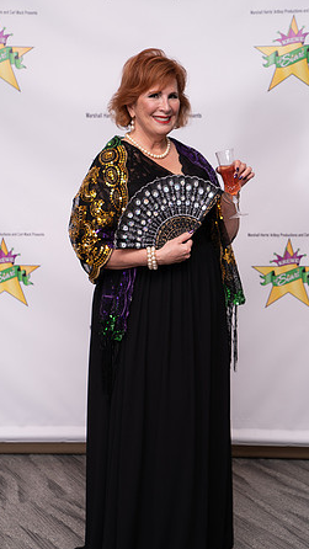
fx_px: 1077
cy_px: 273
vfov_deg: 28.6
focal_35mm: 74
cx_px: 169
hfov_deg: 16.3
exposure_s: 1/100
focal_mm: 70
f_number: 5
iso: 400
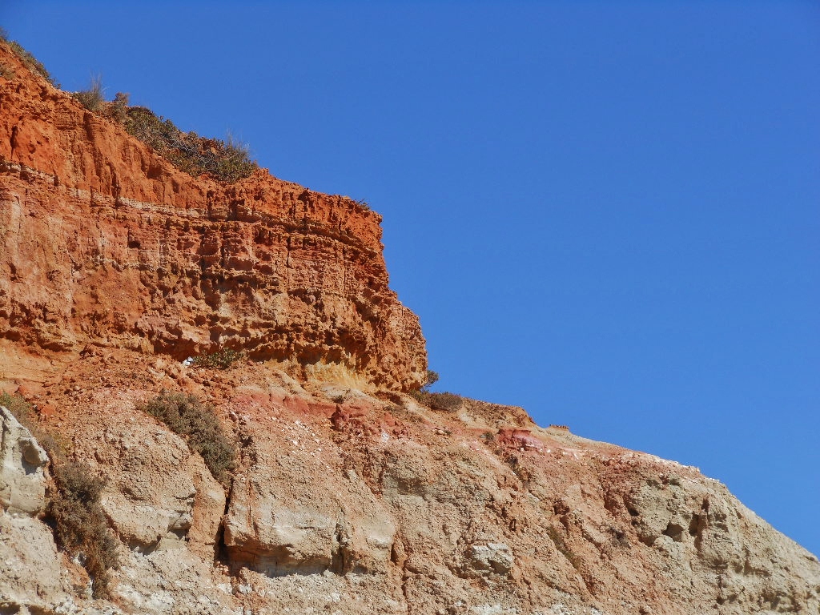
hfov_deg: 19.3
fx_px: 2416
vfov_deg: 14.5
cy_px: 308
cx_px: 410
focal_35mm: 102
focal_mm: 18.3
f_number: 5.4
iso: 80
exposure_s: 1/640
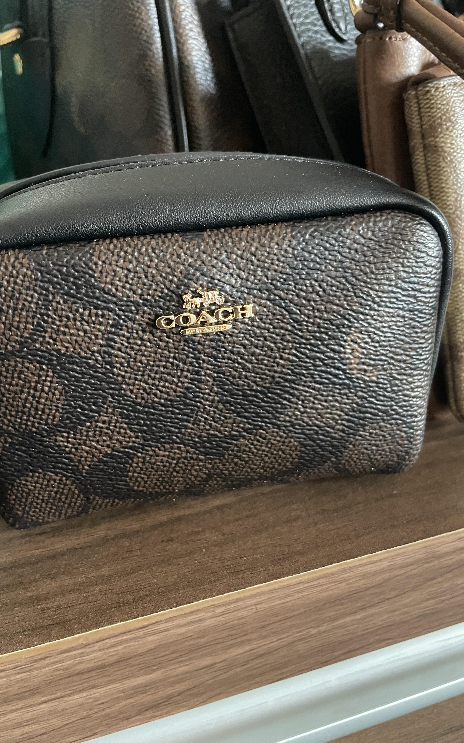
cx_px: 216
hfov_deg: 44.5
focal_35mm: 28
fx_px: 567
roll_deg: +5.6
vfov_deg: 66.5
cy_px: 373
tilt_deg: -23.1
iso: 640
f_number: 1.6
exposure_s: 1/32
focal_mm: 4.2
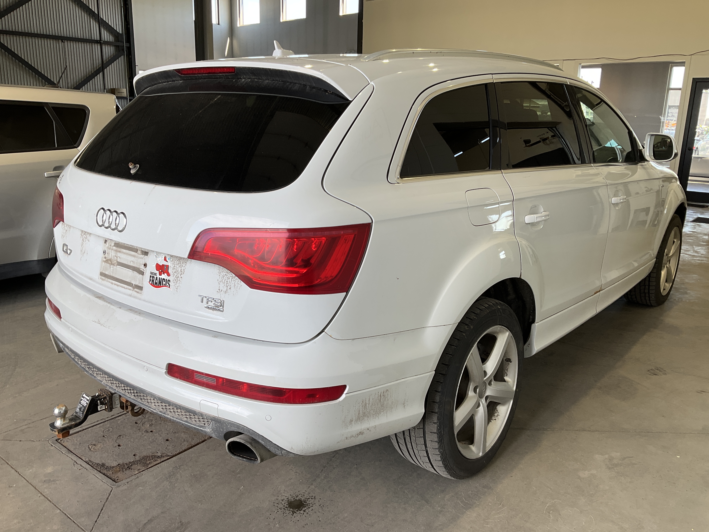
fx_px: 594
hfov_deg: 61.7
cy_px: 266
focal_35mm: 29
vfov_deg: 48.2
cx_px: 354
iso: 20
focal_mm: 3
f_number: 1.8
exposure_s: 1/120
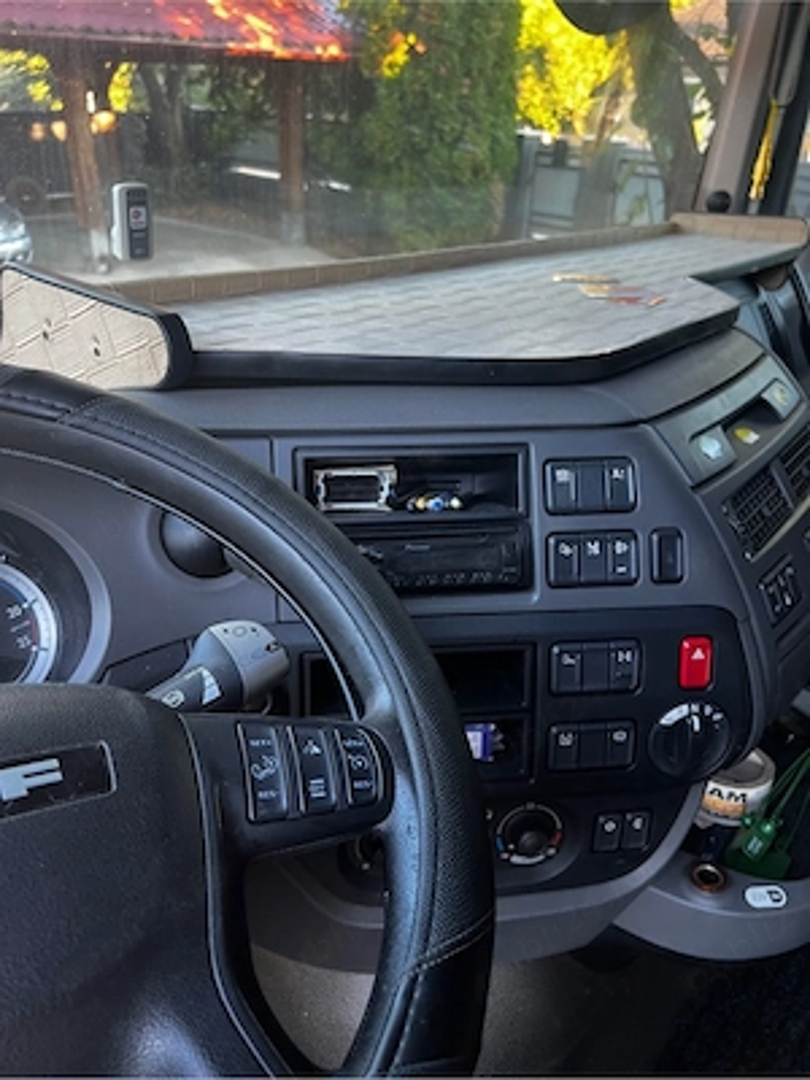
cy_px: 540
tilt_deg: -28.6
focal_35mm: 26
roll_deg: -2.8
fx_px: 811
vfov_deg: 67.3
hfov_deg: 53.1
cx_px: 405
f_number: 1.5
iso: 125
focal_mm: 5.7
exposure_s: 1/60
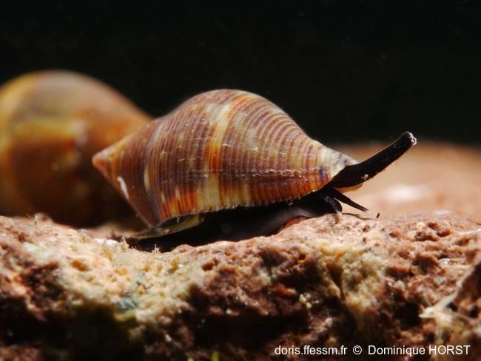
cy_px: 180
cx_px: 240
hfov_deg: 21.8
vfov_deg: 16.4
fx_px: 1251
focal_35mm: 90
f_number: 22
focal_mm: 45
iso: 160
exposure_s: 1/160
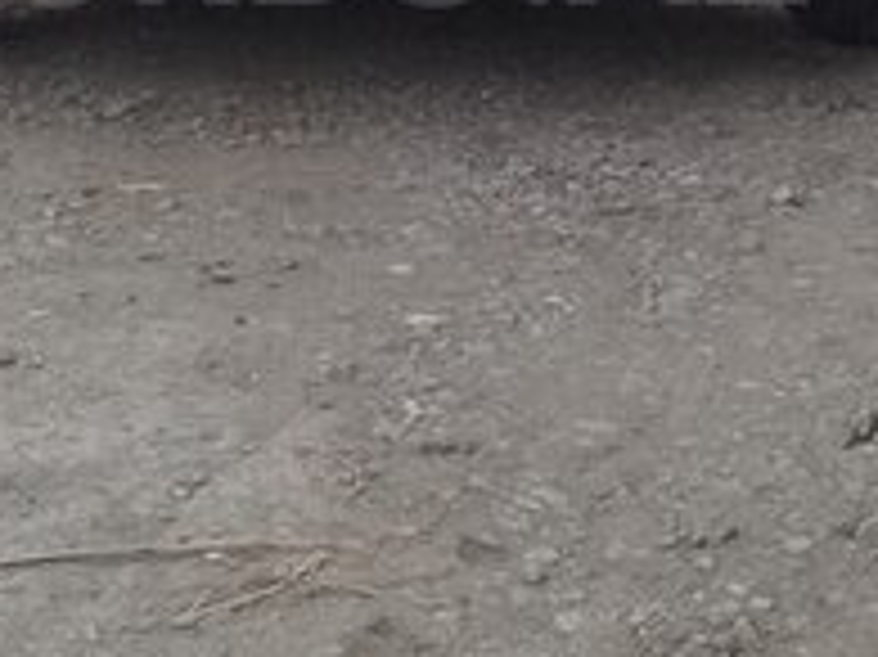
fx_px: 2003
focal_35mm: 79
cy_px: -63
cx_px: 347
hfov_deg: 24.7
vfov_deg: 18.0
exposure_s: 1/50
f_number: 2.2
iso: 50
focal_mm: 3.3
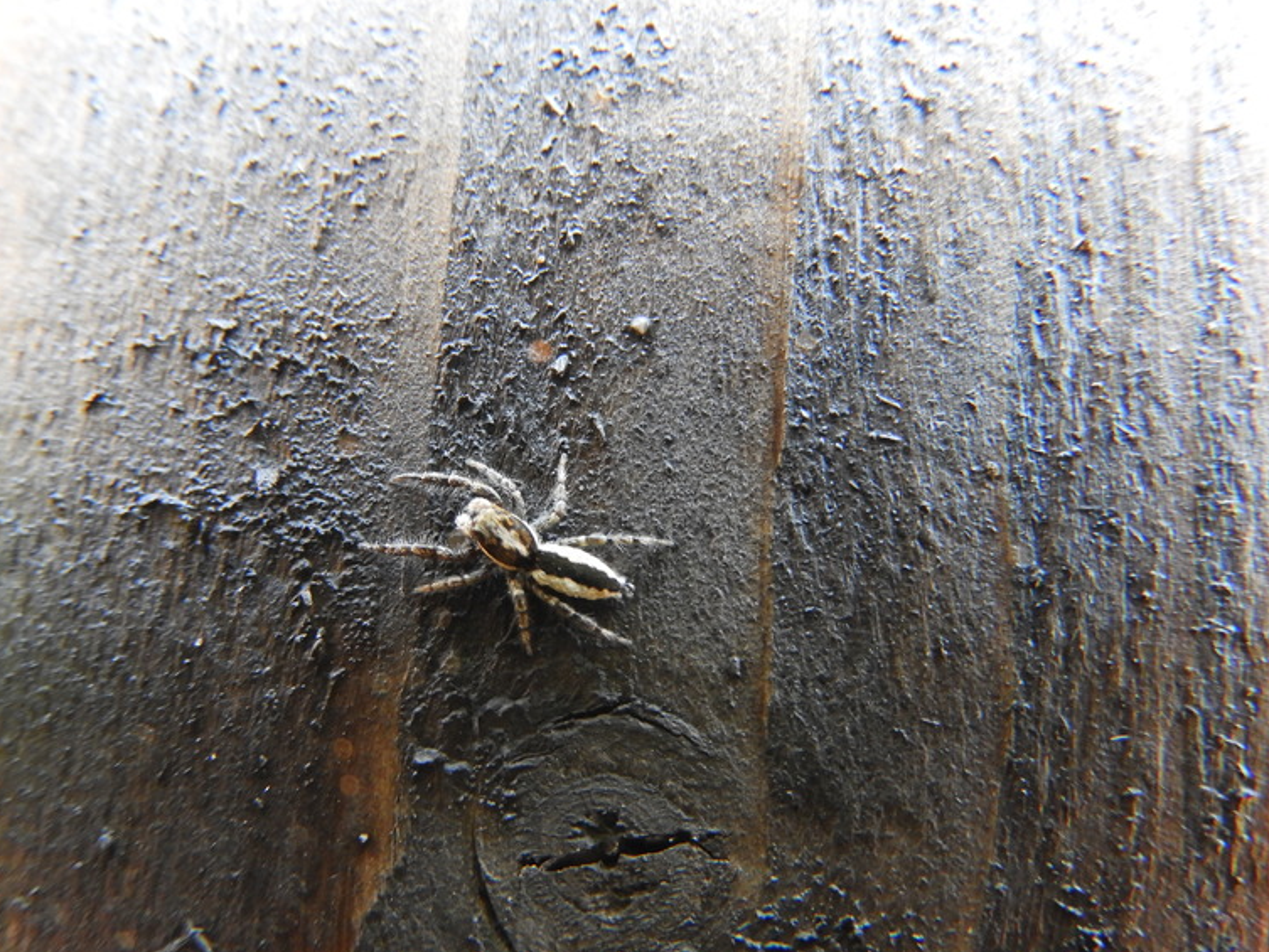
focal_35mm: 34
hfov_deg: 53.8
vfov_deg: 41.8
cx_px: 560
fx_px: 1247
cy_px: 492
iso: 320
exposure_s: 1/30
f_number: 3.5
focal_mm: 5.4
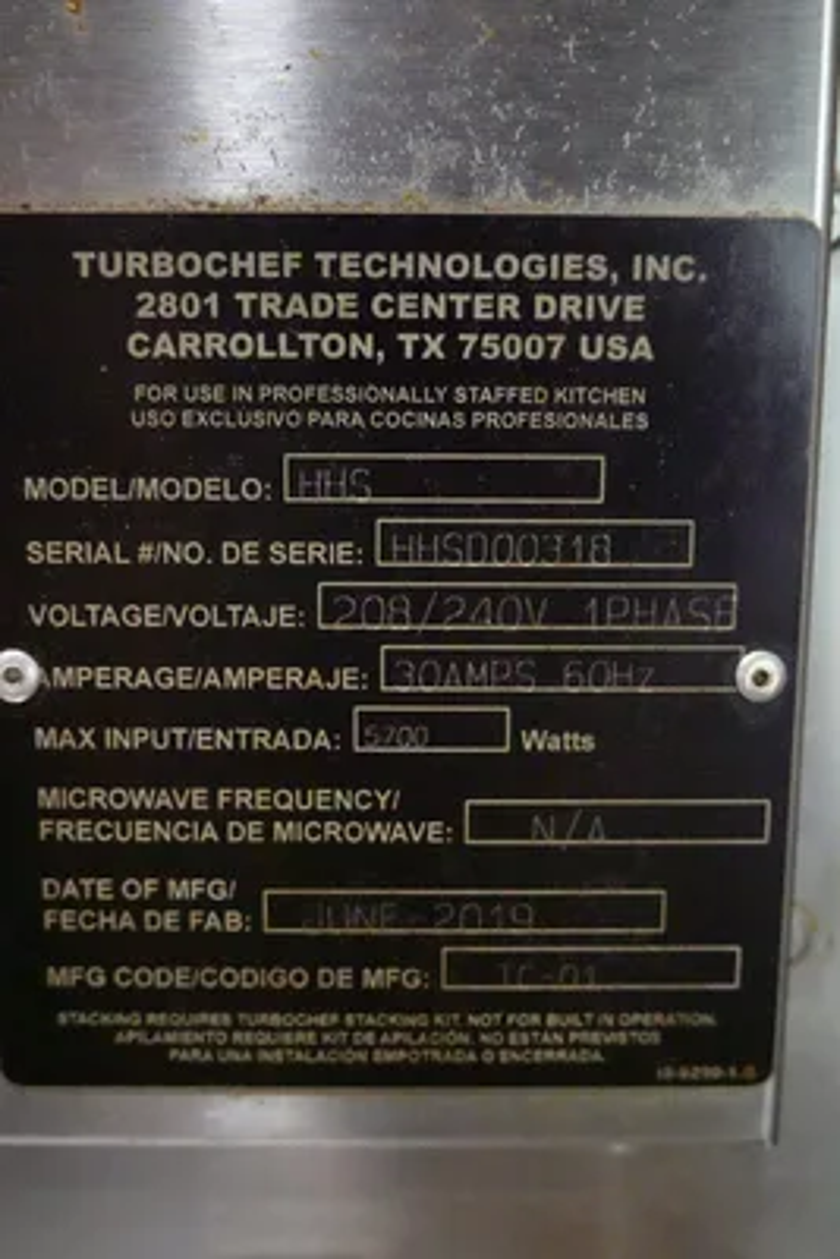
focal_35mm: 46
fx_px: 1608
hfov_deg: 29.3
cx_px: 420
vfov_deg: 42.7
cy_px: 630
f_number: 4
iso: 6400
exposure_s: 1/320
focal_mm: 16.86
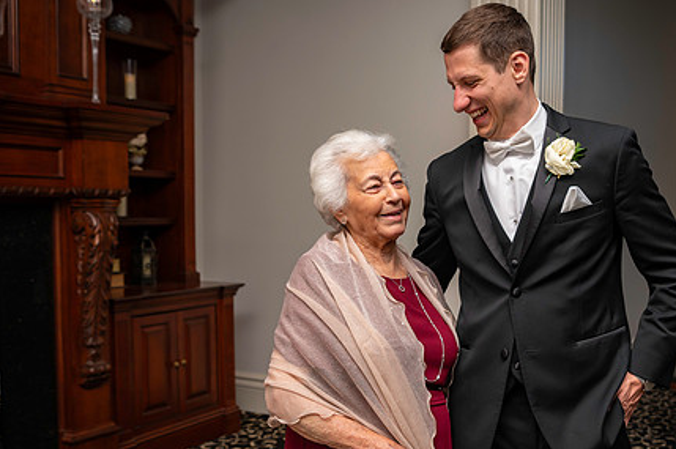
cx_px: 455
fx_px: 863
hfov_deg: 42.2
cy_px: 263
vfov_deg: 29.1
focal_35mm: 46
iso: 800
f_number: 4.5
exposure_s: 1/125
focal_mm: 34
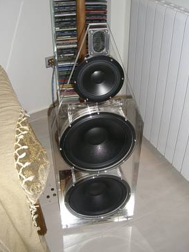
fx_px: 299
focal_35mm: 41
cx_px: 94
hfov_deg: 35.1
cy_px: 118
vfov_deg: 45.8
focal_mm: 7.9
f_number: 2.8
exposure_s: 1/60
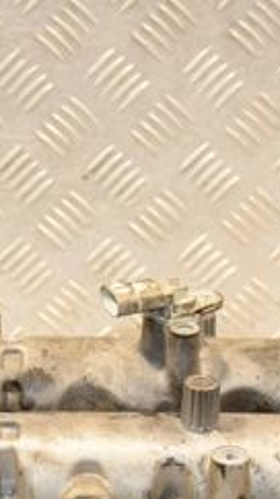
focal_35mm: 166
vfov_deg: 12.9
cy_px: 435
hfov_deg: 7.3
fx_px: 2193
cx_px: 29
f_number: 5
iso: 800
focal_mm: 40
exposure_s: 1/200
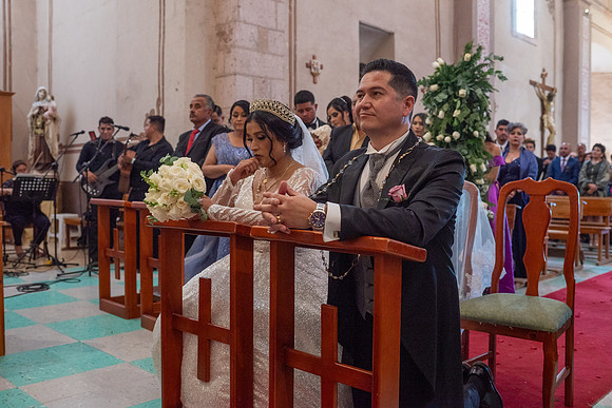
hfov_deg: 54.4
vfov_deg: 37.9
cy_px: 204
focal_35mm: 35
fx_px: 595
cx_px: 306
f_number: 4
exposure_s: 1/100
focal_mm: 35
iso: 2500
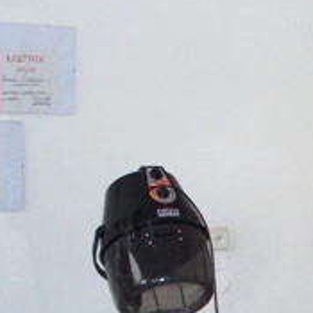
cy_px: 261
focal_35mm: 123
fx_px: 1258
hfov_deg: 13.4
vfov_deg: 14.1
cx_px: 454
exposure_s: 1/45
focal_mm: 6.3
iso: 160
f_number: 2.8
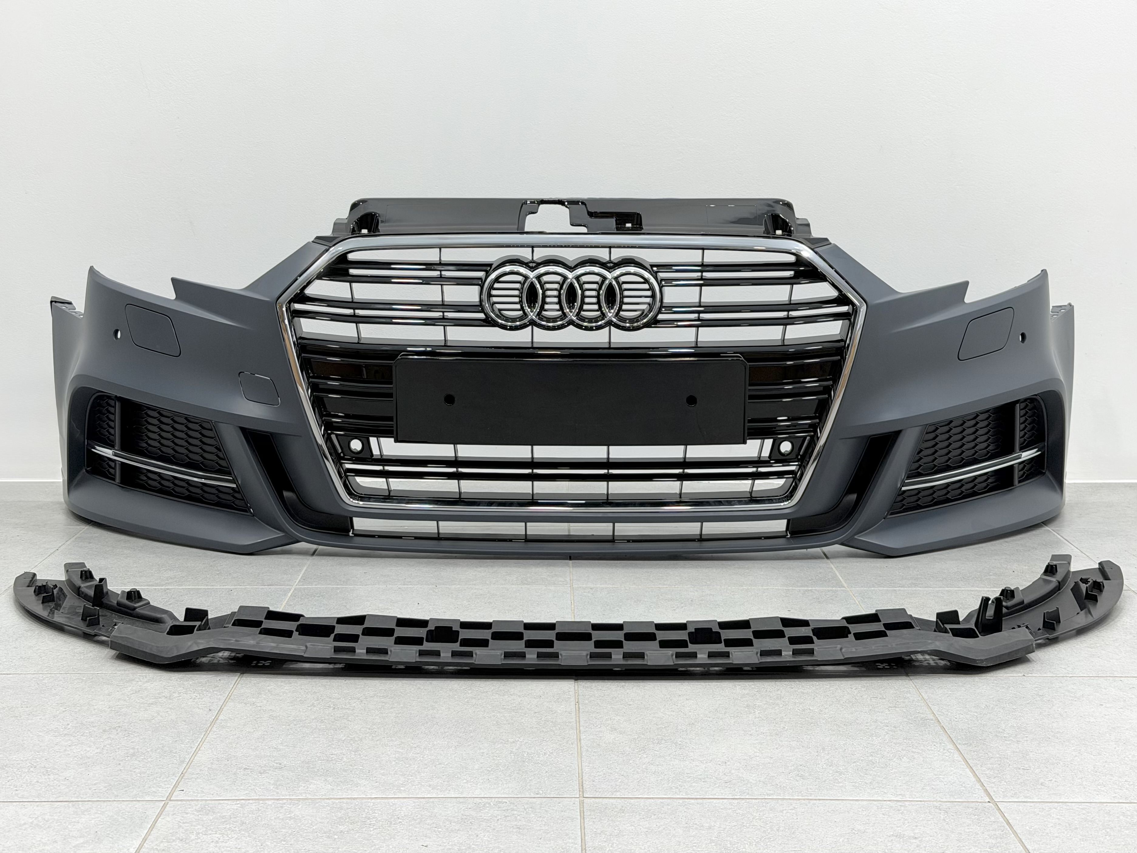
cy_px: 426
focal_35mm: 48
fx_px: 1577
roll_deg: +0.1
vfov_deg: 30.3
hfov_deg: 39.7
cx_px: 568
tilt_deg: -8.4
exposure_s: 1/209
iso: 50
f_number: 1.78
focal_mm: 6.76
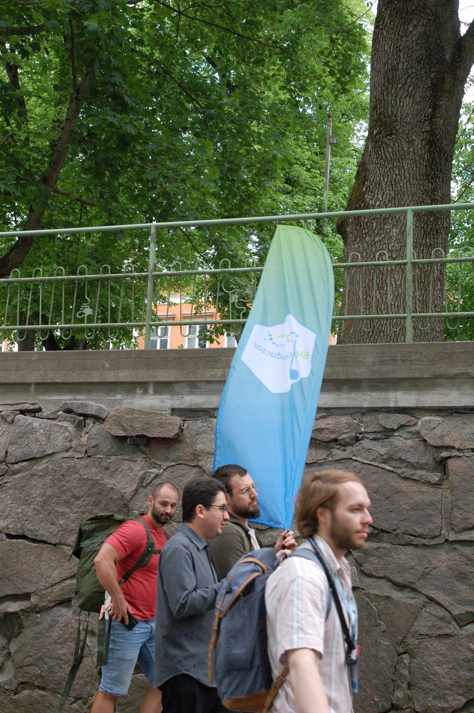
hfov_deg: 28.0
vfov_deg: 41.1
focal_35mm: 48
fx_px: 950
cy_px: 356
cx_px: 237
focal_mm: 32
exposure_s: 1/125
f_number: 7.1
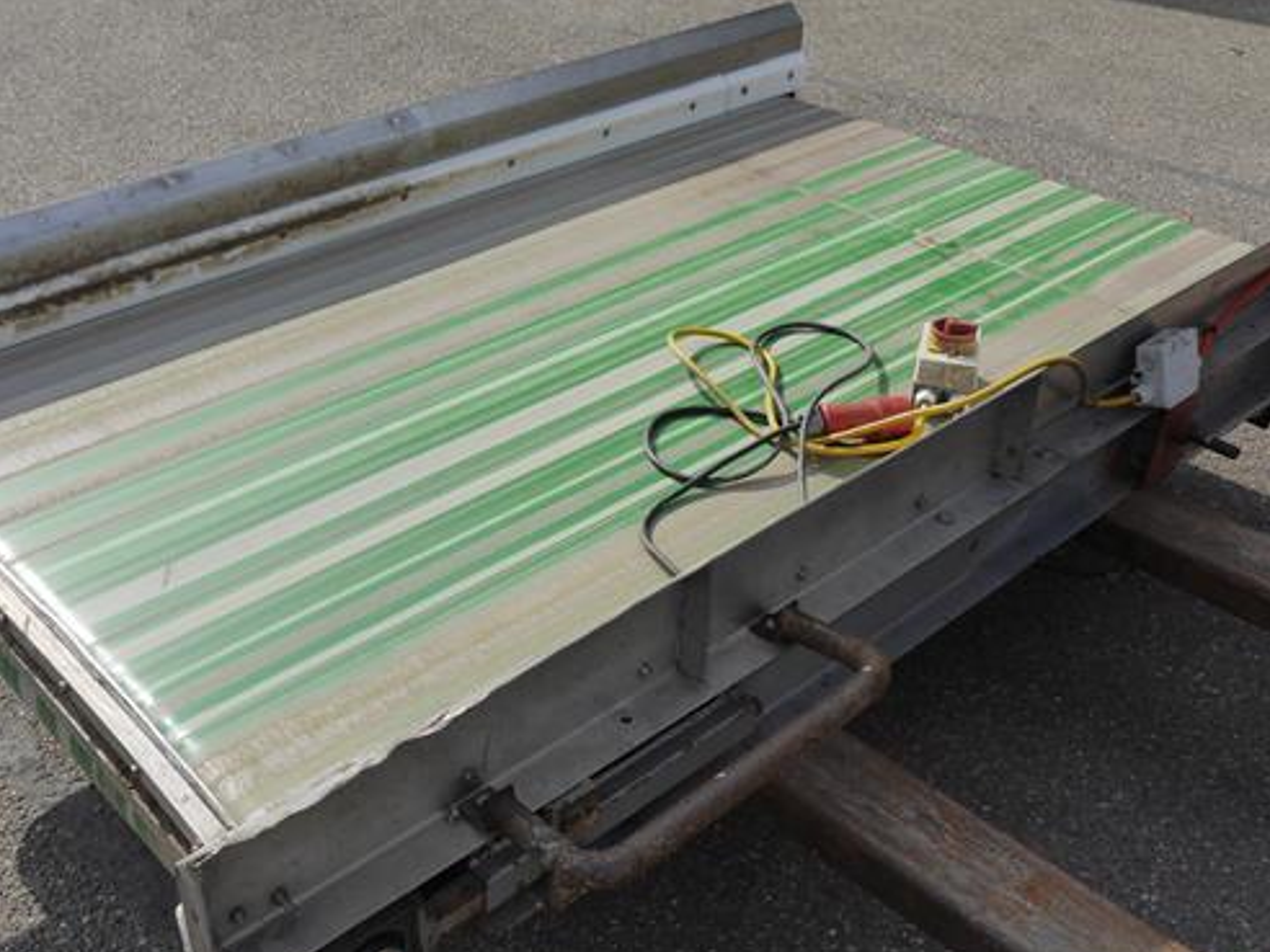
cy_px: 573
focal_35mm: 39
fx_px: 1431
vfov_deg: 36.7
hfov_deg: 47.8
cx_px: 572
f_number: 8
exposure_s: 1/640
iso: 160
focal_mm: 15
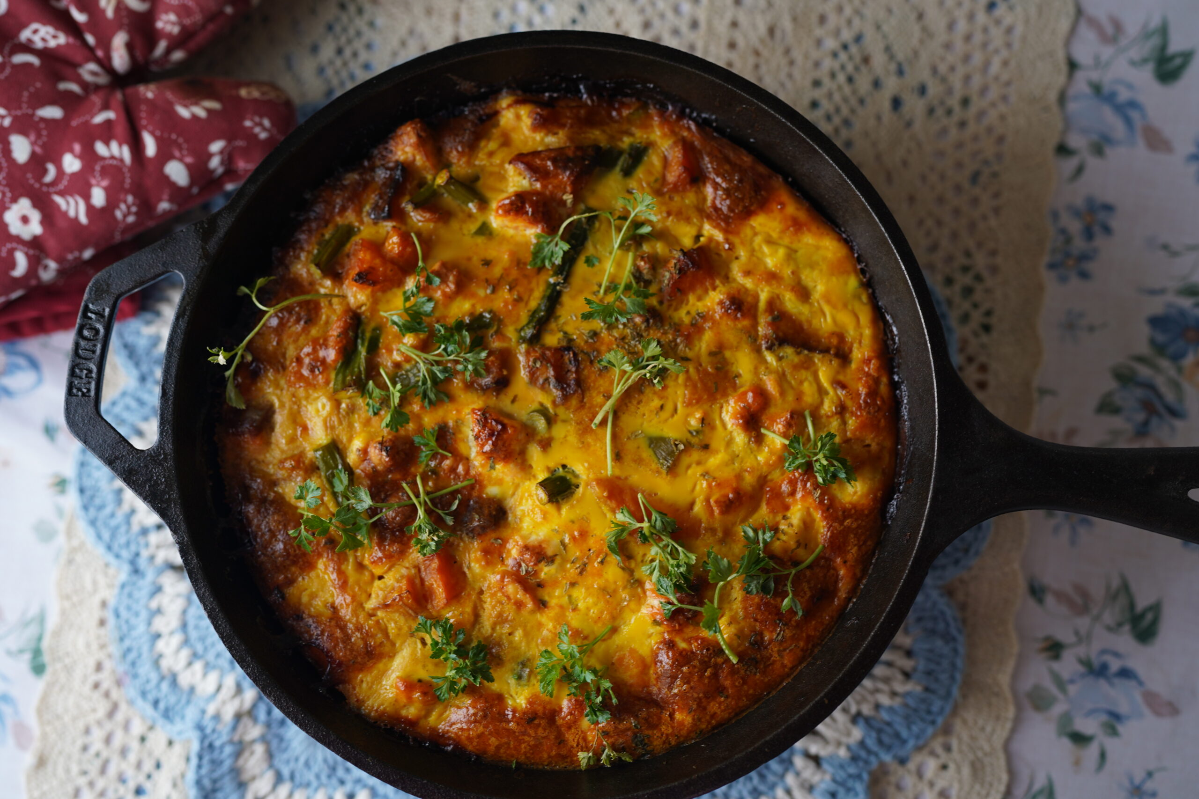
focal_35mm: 35
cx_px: 600
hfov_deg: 54.4
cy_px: 400
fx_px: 1166
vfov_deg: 37.9
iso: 100
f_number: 2.5
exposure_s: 1/50
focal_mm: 35
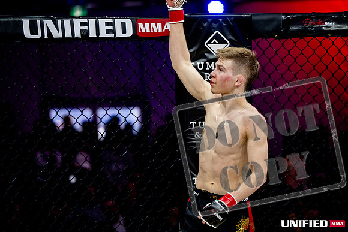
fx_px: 1363
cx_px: 174
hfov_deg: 14.5
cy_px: 116
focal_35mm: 141
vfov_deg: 9.7
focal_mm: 141
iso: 4000
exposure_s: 1/1250
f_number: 2.8
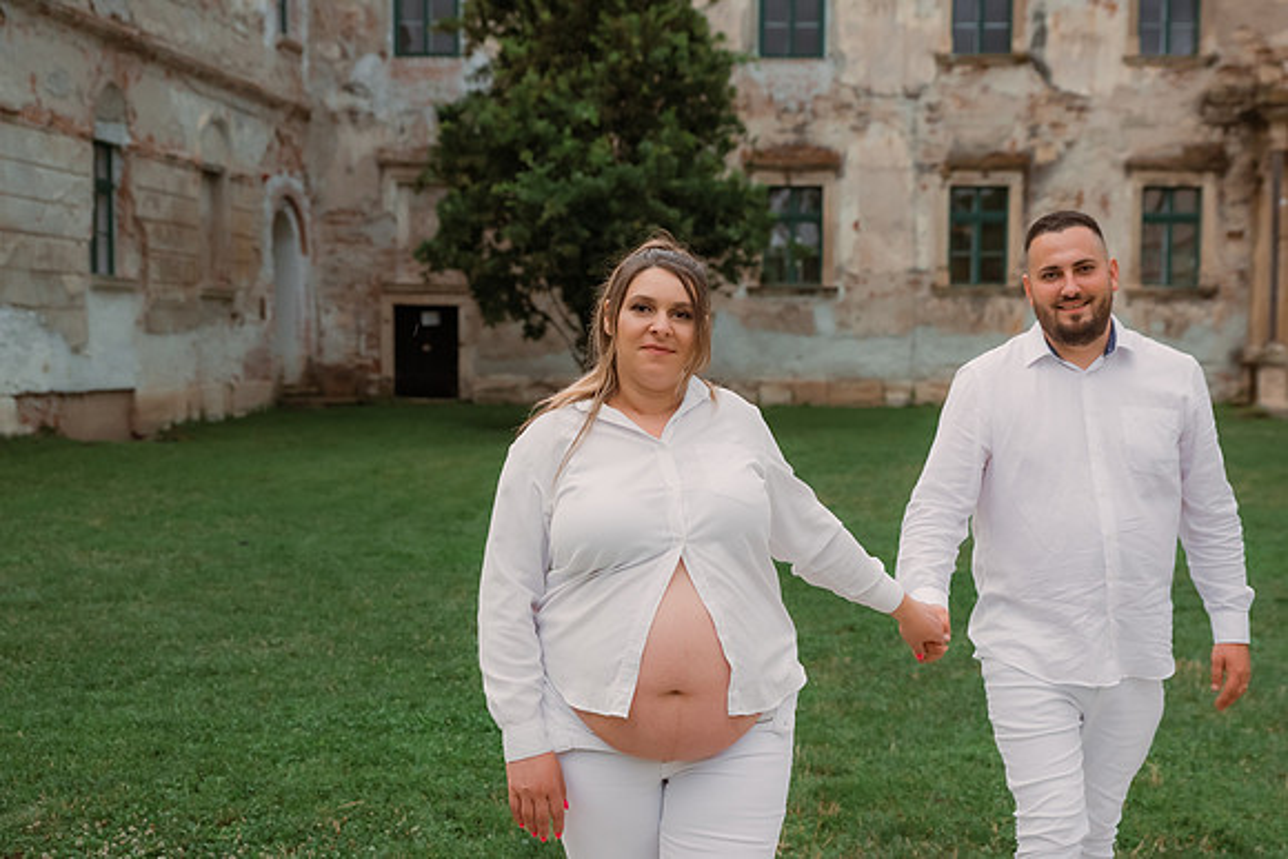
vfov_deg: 23.6
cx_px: 675
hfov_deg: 34.8
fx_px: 2055
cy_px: 488
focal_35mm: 57
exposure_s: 1/320
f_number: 3.2
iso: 2000
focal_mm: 48
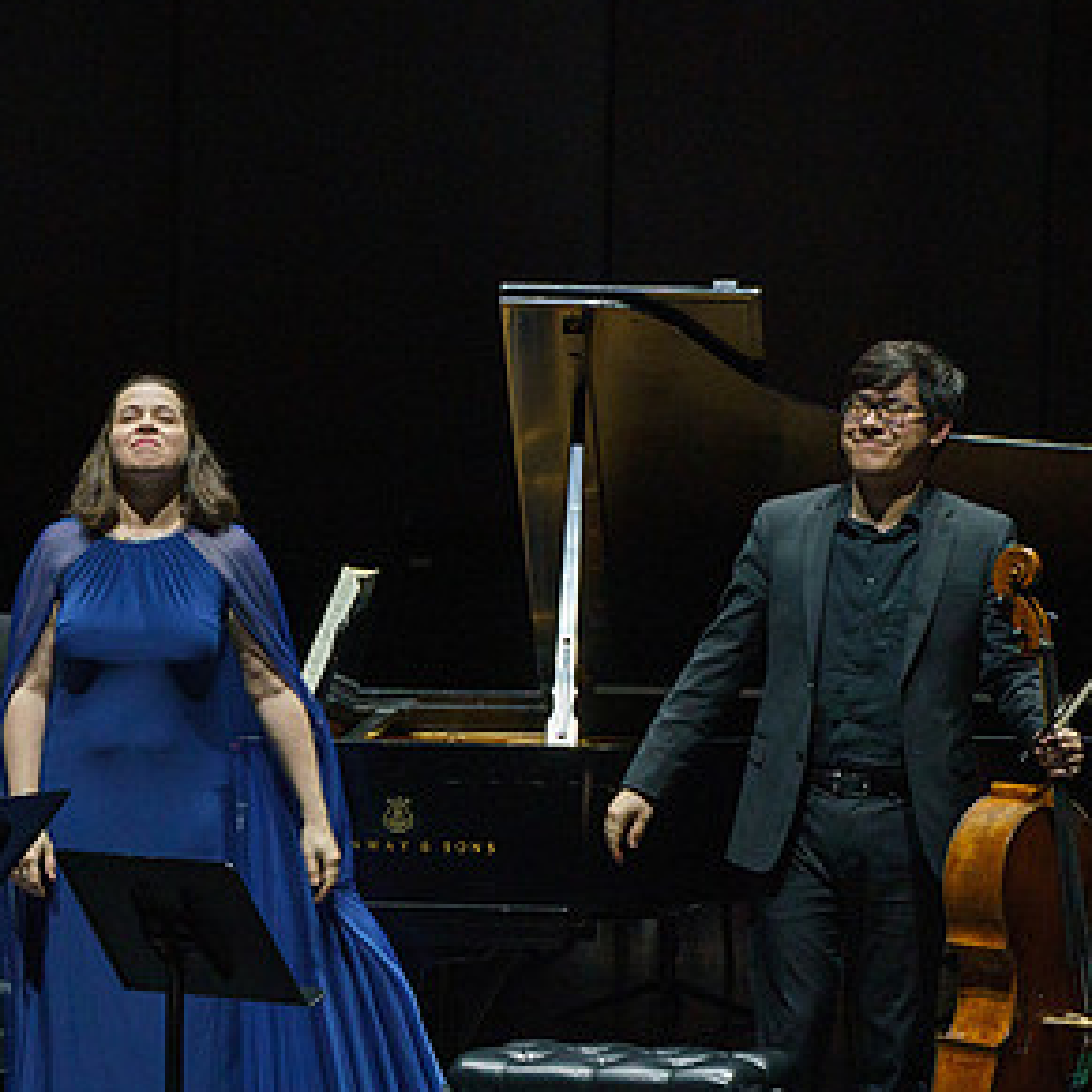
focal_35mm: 445
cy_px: 786
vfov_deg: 3.9
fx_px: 15882
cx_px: 163
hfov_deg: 3.9
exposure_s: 1/320
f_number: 8
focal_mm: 235
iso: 3200
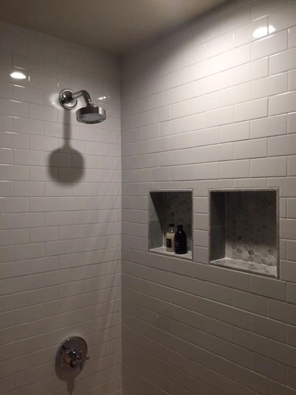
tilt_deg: +0.0
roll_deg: -0.7
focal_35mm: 29
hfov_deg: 48.2
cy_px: 198
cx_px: 148
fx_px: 331
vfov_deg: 61.7
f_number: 2.2
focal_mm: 4.15
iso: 50
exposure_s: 1/30
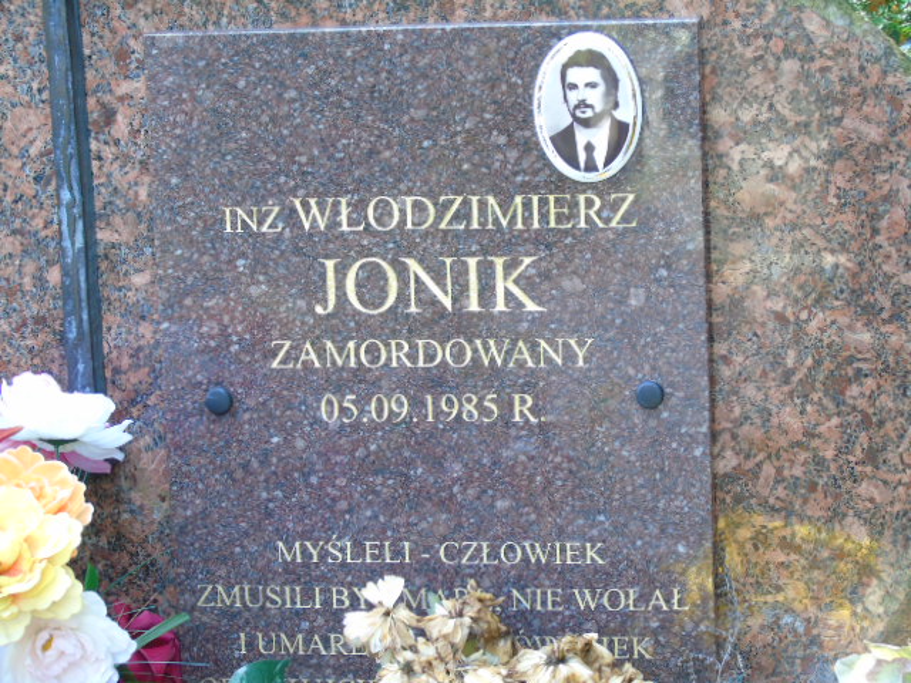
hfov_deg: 18.2
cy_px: 342
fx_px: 2842
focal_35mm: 108
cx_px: 456
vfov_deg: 13.7
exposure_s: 1/30
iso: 250
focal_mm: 19
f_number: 4.4
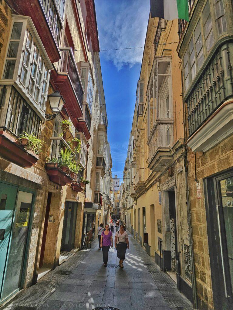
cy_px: 155
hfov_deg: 58.9
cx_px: 116
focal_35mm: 23
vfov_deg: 73.9
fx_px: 206
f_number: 1.7
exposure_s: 1/709
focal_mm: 6.3
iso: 10
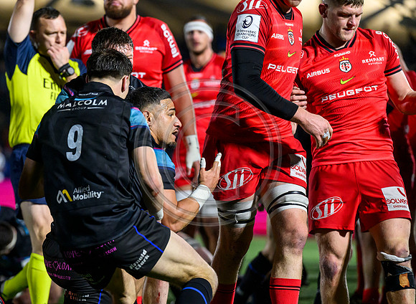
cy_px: 216
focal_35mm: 303
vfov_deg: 4.8
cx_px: 165
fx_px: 3606
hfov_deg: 6.6
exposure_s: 1/1600
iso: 5000
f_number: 3.5
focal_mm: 200
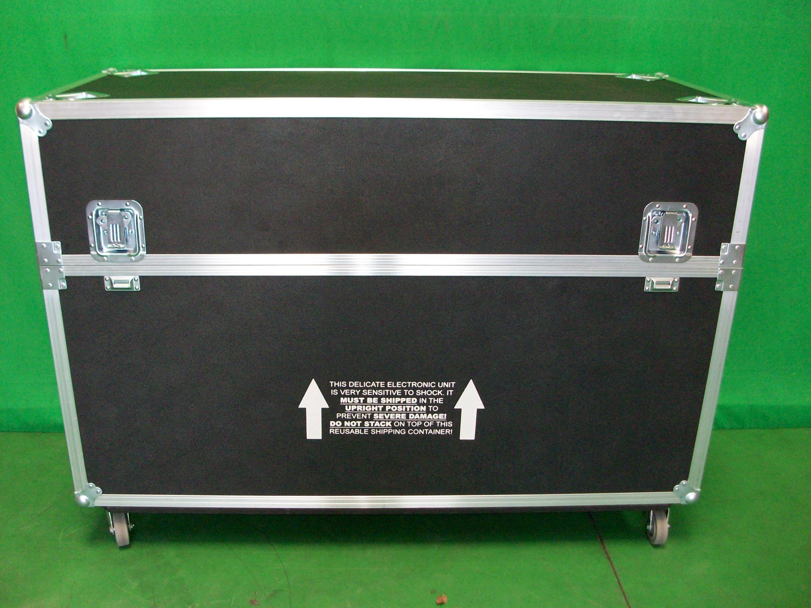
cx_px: 406
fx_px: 797
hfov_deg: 54.0
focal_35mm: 34
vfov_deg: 41.8
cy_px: 304
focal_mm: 5.7
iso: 160
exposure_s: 1/60
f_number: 2.8
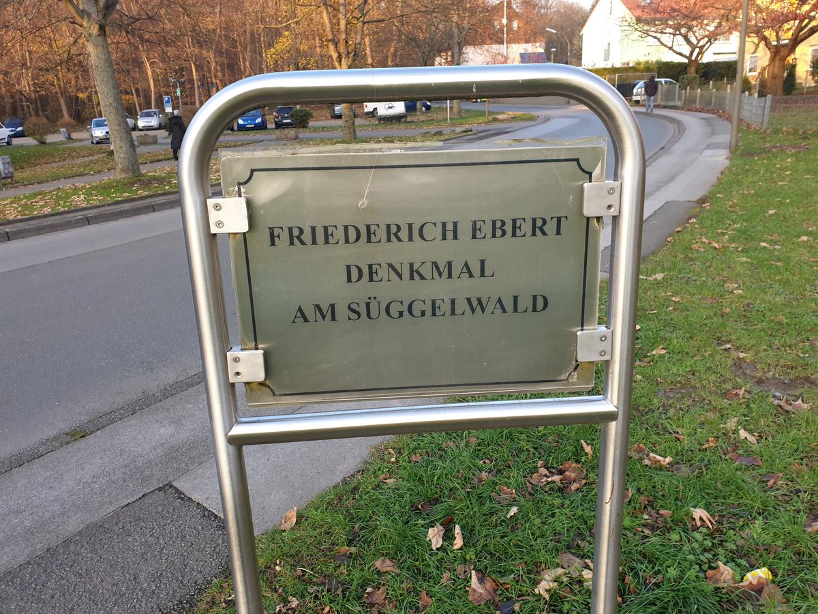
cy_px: 307
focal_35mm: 26
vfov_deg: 53.1
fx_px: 614
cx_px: 409
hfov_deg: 67.3
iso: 64
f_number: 2.4
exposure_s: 1/100
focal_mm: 4.3
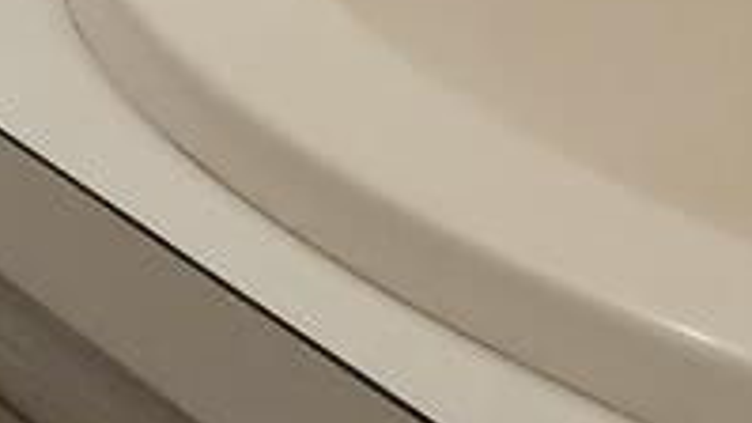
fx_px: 2832
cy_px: -1175
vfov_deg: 6.9
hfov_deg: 10.5
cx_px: -1530
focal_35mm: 142
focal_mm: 2.2
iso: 50
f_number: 1.9
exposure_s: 1/120
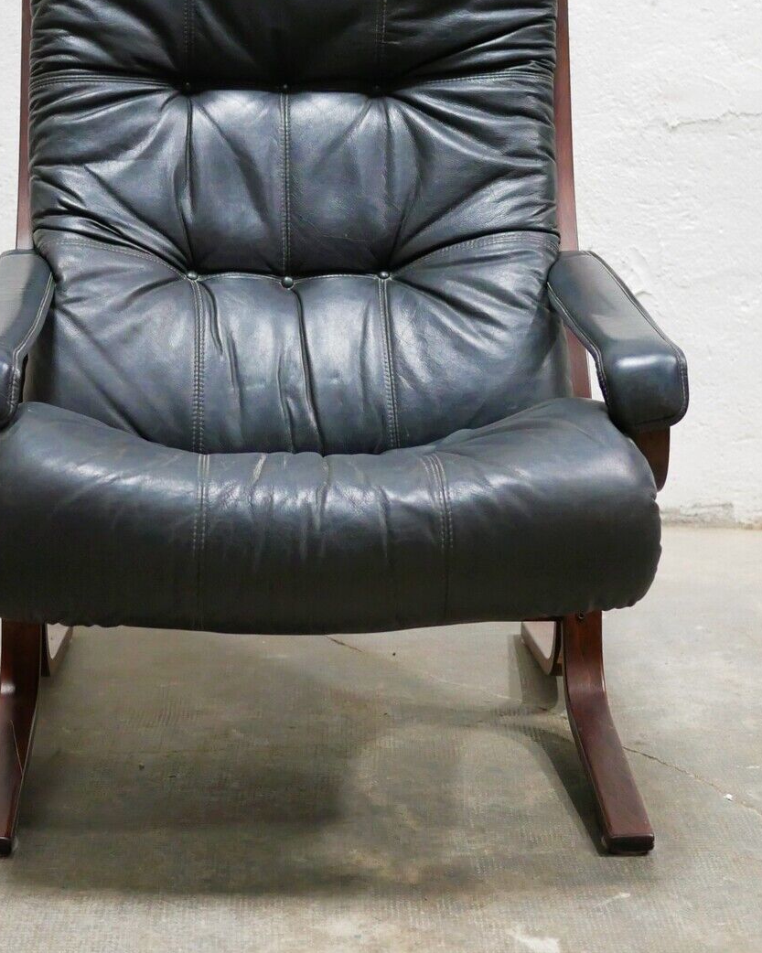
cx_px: 306
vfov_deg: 25.2
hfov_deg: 20.4
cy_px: 309
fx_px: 2115
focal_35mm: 75
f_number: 1.7
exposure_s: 1/60
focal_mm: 20
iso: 1600
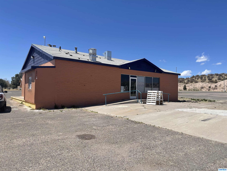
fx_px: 164
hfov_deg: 69.4
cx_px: 114
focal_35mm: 25
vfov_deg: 54.9
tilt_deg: +0.0
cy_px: 86
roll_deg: +0.1
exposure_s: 1/4717
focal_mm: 5.1
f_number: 1.6
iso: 32
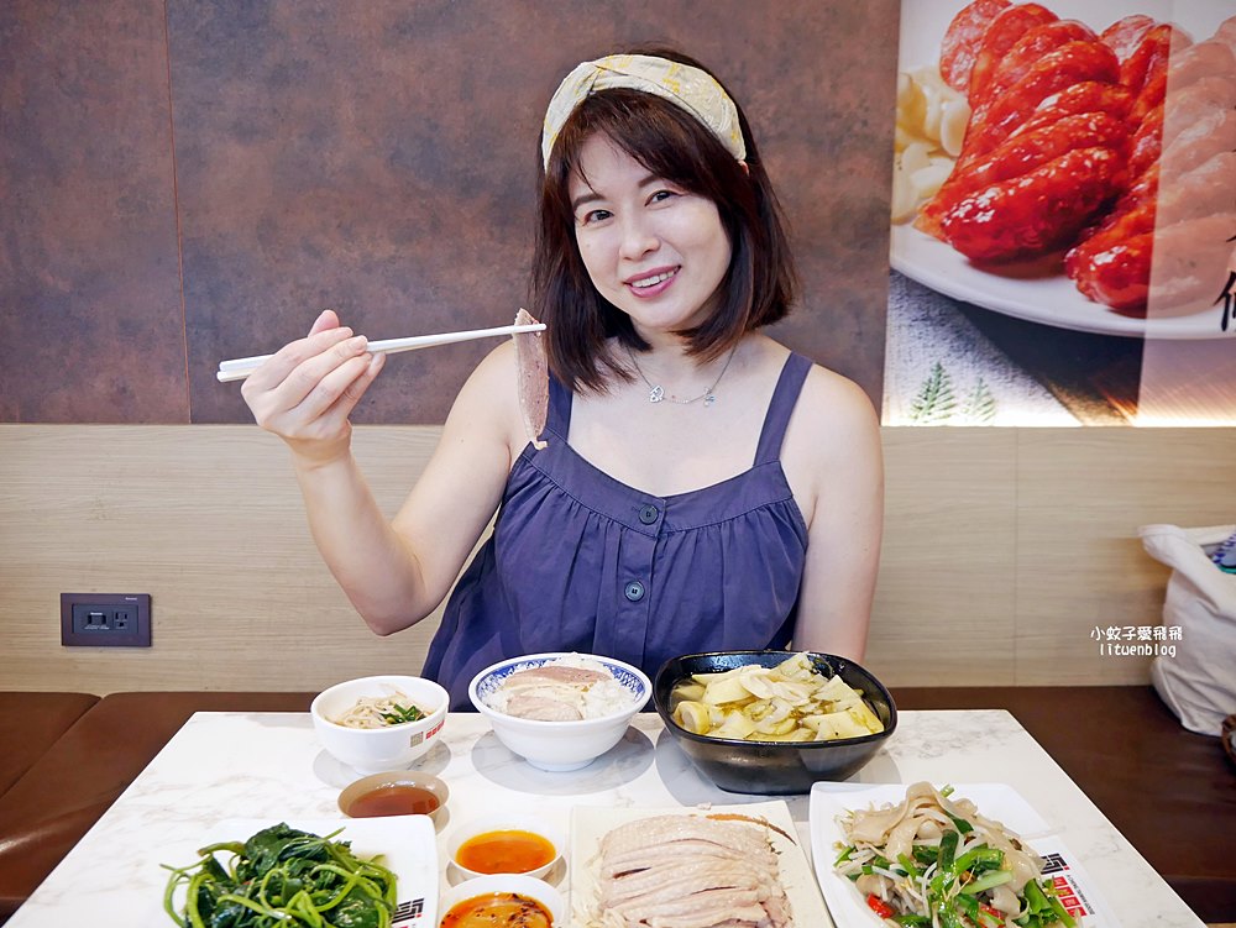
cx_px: 618
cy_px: 464
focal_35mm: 28
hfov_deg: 63.4
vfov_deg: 49.8
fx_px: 1000
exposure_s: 1/60
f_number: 3.5
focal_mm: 14
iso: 640
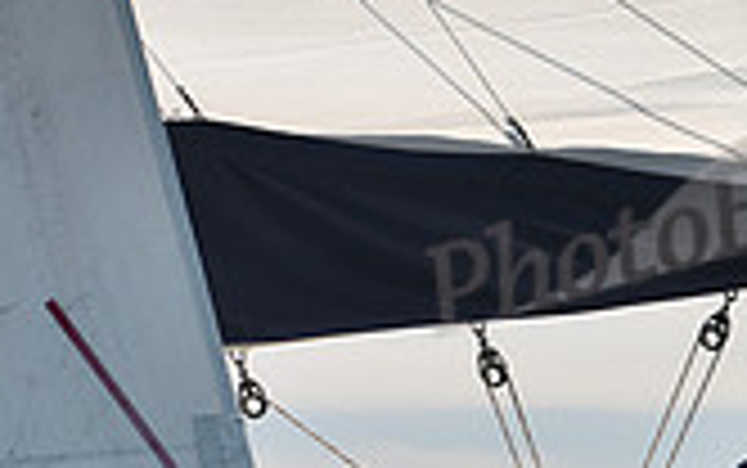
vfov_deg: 4.9
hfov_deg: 7.6
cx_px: 1296
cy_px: 803
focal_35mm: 267
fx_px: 5439
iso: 250
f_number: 4.5
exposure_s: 1/800
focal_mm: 75
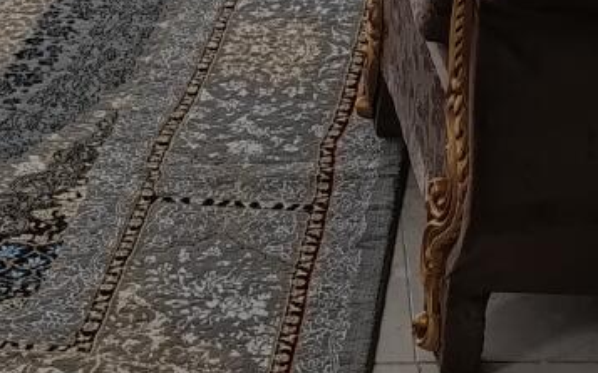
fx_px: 2037
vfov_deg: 9.6
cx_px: 85
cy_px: -438
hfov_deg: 16.5
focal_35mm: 125
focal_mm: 6.14
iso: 500
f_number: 1.65
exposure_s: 1/100
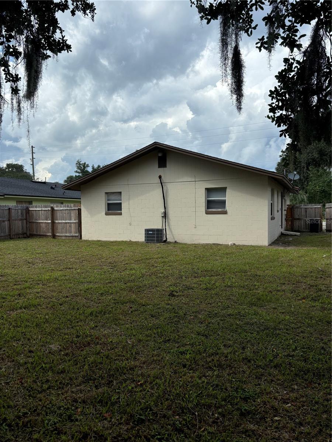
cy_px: 221
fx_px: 332
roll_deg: -0.1
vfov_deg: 67.3
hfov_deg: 53.1
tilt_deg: -2.1
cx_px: 166
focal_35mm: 26
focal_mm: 5.96
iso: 50
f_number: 1.6
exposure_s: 1/3534
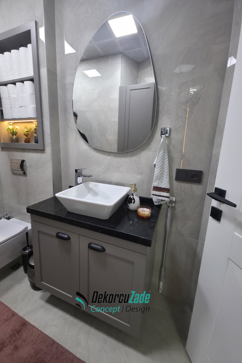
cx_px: 113
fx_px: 141
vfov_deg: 104.2
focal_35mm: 14
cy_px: 177
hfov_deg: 81.1
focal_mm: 2.2
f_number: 1.9
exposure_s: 1/50
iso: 100
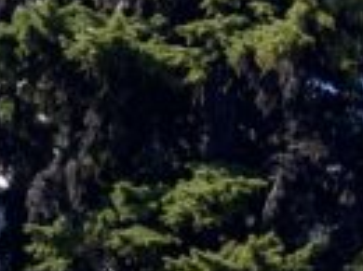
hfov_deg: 8.8
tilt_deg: +13.8
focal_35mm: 221
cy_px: 592
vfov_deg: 6.5
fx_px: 2313
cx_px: 500
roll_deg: -0.7
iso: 20
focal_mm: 3.99
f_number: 1.8
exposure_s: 1/1171
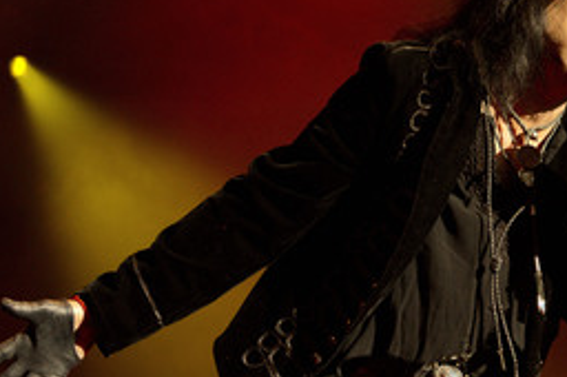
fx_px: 1384
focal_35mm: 88
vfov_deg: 15.5
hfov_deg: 22.9
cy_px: 160
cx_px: 441
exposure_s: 1/250
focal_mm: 50
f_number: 3.5
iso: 1600
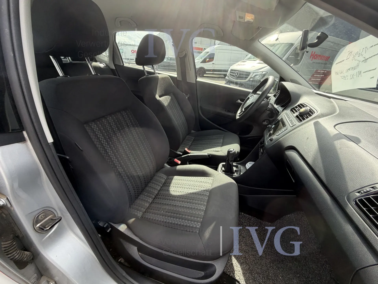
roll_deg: -5.0
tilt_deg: -27.9
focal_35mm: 14
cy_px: 142
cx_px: 189
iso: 40
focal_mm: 2.22
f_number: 2.2
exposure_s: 1/173
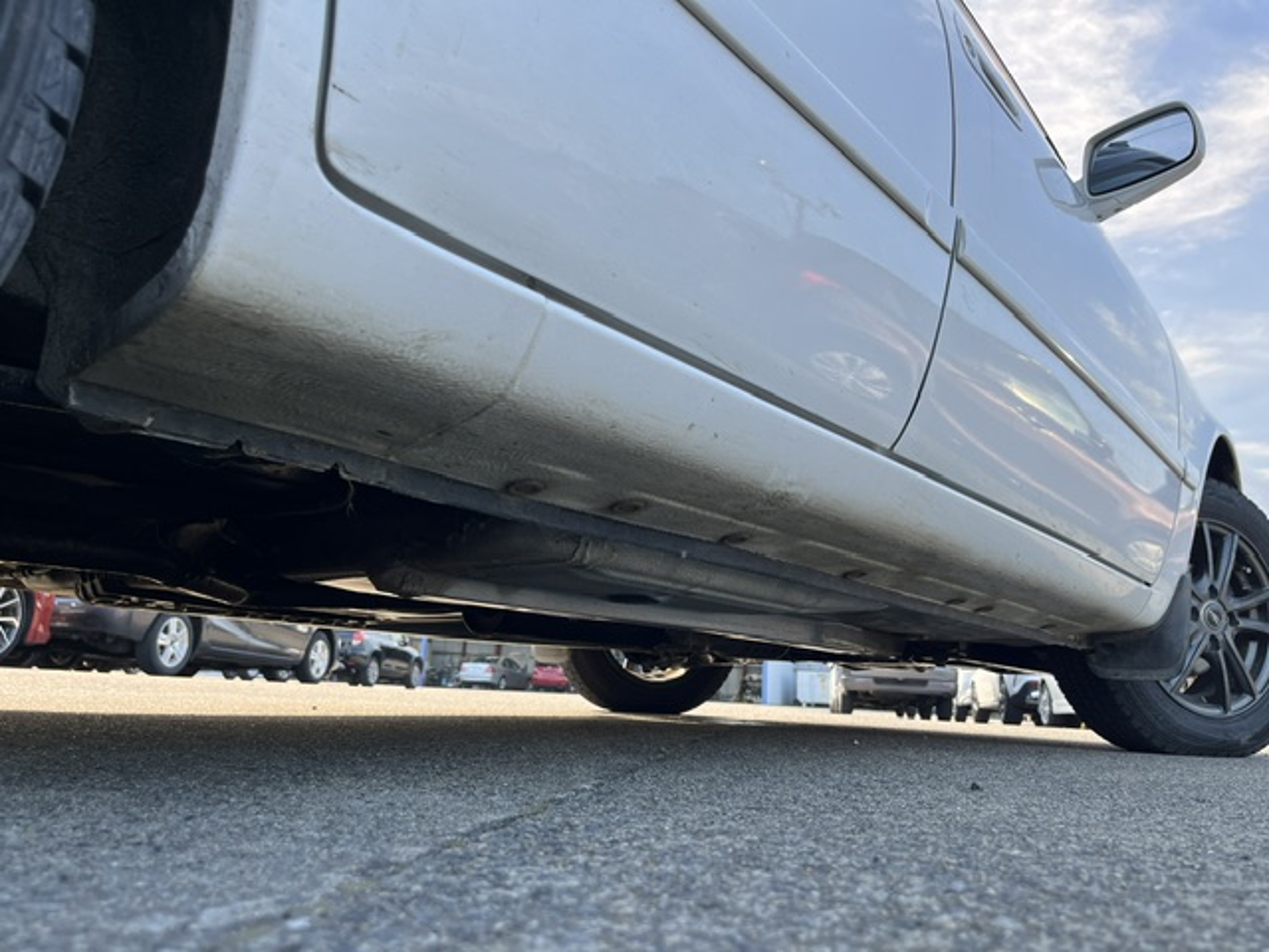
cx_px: 634
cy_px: 476
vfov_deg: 53.1
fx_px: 953
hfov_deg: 67.3
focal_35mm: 26
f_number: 1.6
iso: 50
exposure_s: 1/508
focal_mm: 5.1
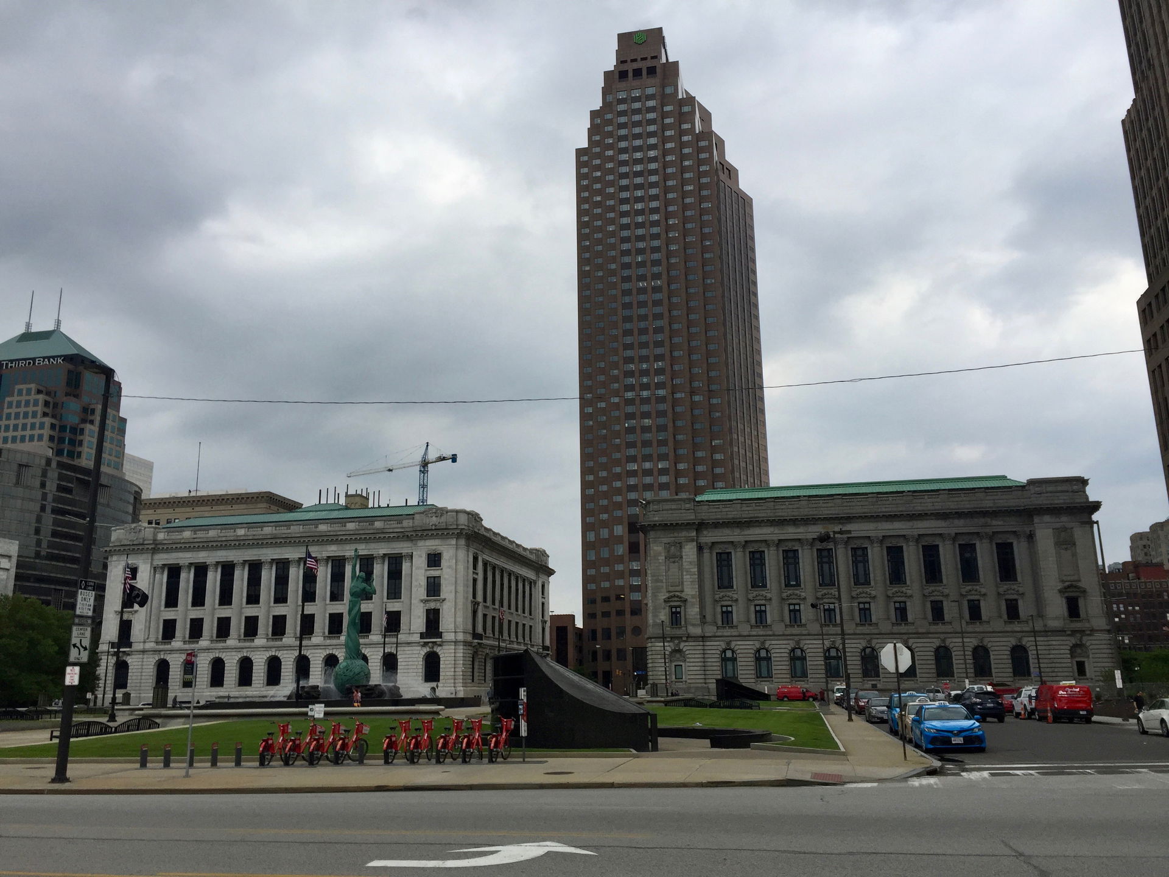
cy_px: 438
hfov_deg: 61.7
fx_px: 979
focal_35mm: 29
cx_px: 584
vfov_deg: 48.2
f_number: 2.2
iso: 32
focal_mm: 4.15
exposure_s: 1/2198
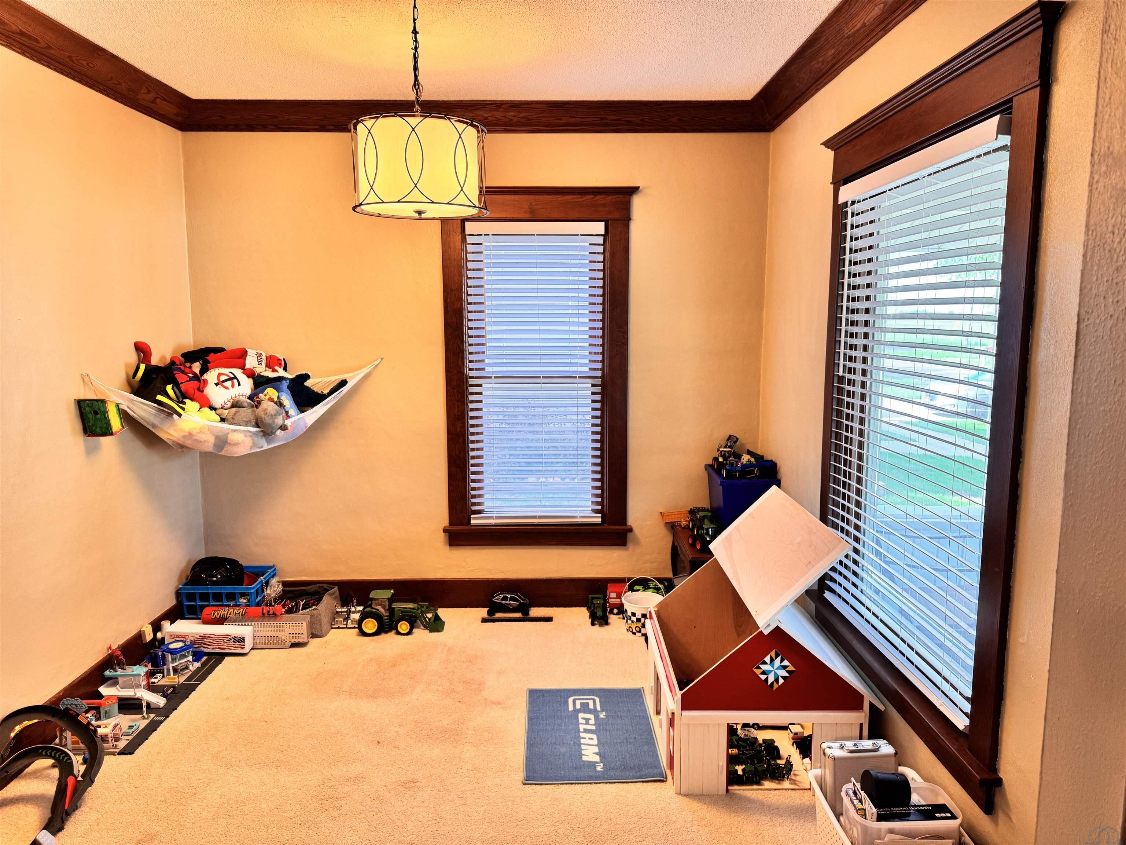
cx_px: 563
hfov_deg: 71.6
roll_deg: -0.1
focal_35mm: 24
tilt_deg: -6.9
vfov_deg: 56.8
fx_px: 781
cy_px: 422
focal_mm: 6.76
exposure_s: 1/60
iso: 125
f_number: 1.78
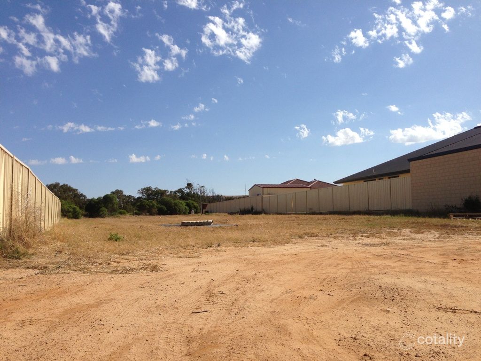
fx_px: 459
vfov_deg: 42.9
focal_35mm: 33
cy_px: 180
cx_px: 240
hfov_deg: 55.4
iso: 50
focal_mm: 4.13
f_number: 2.4
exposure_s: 1/3012
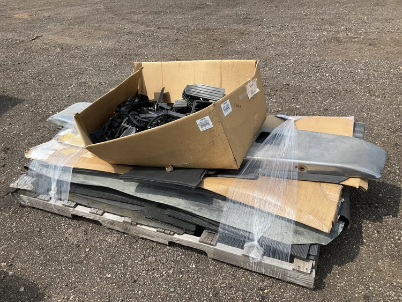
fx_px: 337
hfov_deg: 61.6
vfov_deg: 48.3
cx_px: 201
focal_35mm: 29
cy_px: 151
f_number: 1.8
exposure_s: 1/1730
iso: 25
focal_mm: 3
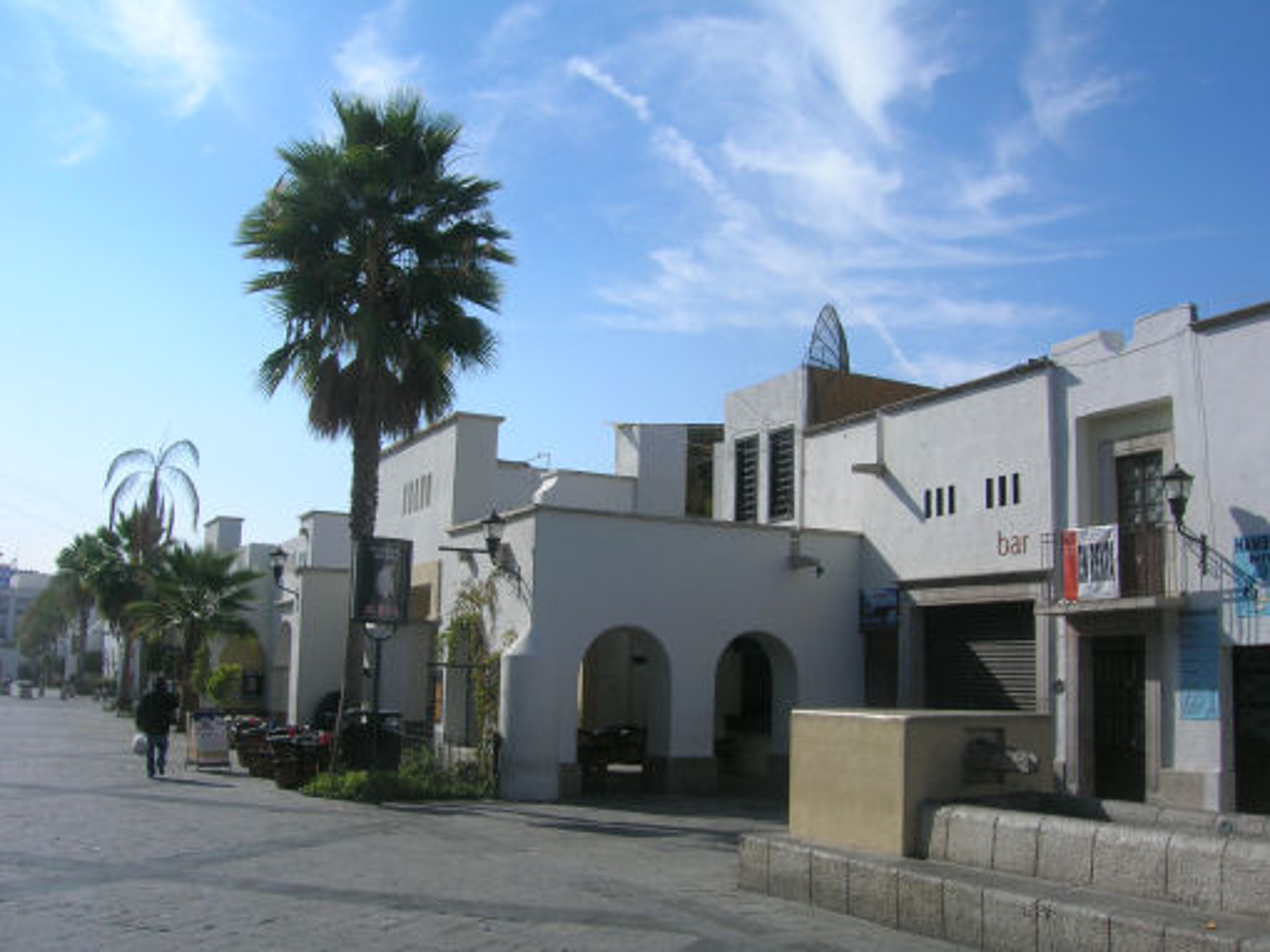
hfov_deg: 54.0
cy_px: 476
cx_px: 635
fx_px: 1247
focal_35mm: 34
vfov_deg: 41.8
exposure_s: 1/515
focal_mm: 5.7
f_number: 4.9
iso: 50
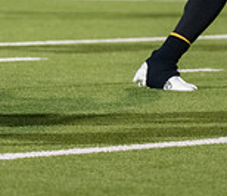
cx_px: 73
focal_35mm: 780
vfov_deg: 2.1
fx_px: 5407
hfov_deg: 2.4
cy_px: -215
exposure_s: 1/1250
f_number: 2.8
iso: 4000
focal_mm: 153
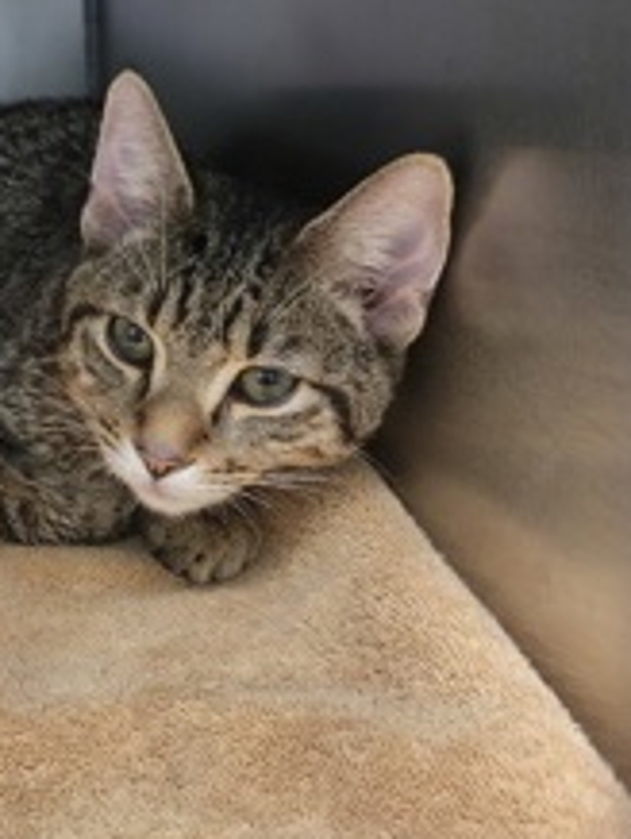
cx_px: 37
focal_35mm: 50
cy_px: 185
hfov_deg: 27.8
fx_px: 1213
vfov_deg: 37.0
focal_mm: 5.4
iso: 640
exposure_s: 1/40
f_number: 1.8
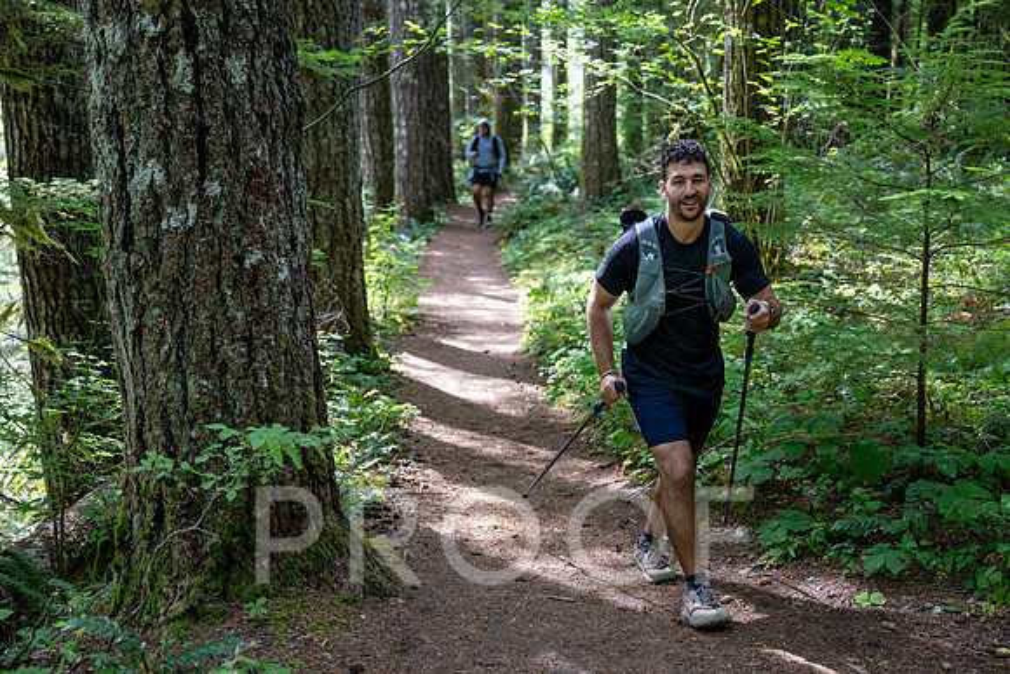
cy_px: 337
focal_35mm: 43
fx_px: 1207
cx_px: 505
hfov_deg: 45.4
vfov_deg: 31.2
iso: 1250
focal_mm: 43
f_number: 2.8
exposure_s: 1/500
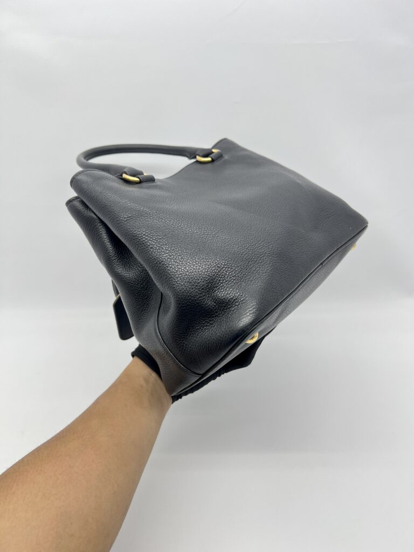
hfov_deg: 53.1
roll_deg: -0.4
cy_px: 276
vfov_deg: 67.3
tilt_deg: -27.7
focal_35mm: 26
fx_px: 415
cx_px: 207
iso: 40
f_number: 1.5
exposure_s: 1/100
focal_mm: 5.7
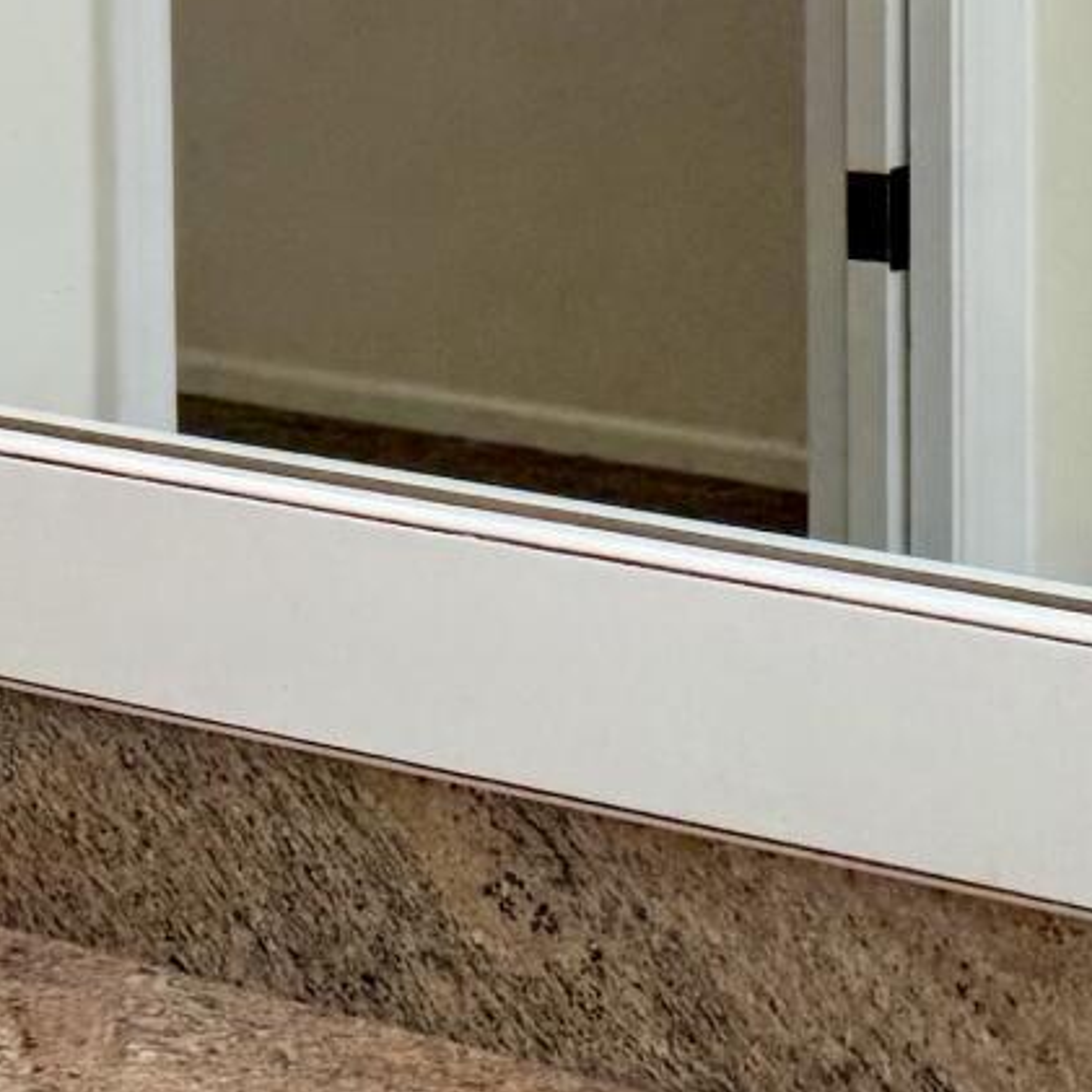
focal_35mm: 151
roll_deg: -0.2
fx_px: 5389
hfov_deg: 11.6
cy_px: -91
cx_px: 589
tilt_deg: -5.7
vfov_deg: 11.4
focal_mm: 6.76
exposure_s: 1/240
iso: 125
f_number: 1.78
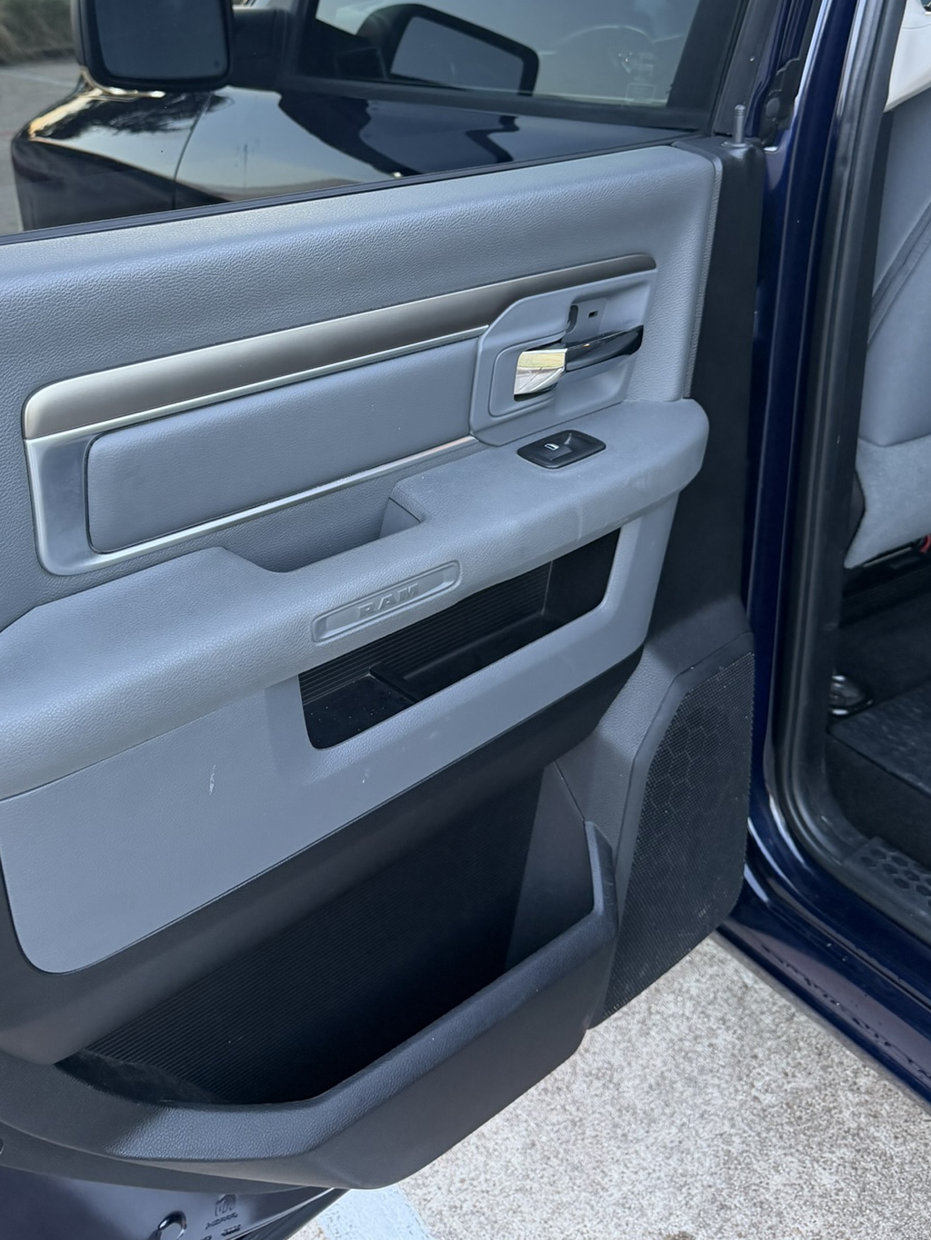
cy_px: 380
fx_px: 1291
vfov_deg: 50.1
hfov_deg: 39.4
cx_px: 346
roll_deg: +3.7
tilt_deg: -20.7
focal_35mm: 36
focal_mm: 6.76
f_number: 1.78
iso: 200
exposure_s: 1/61
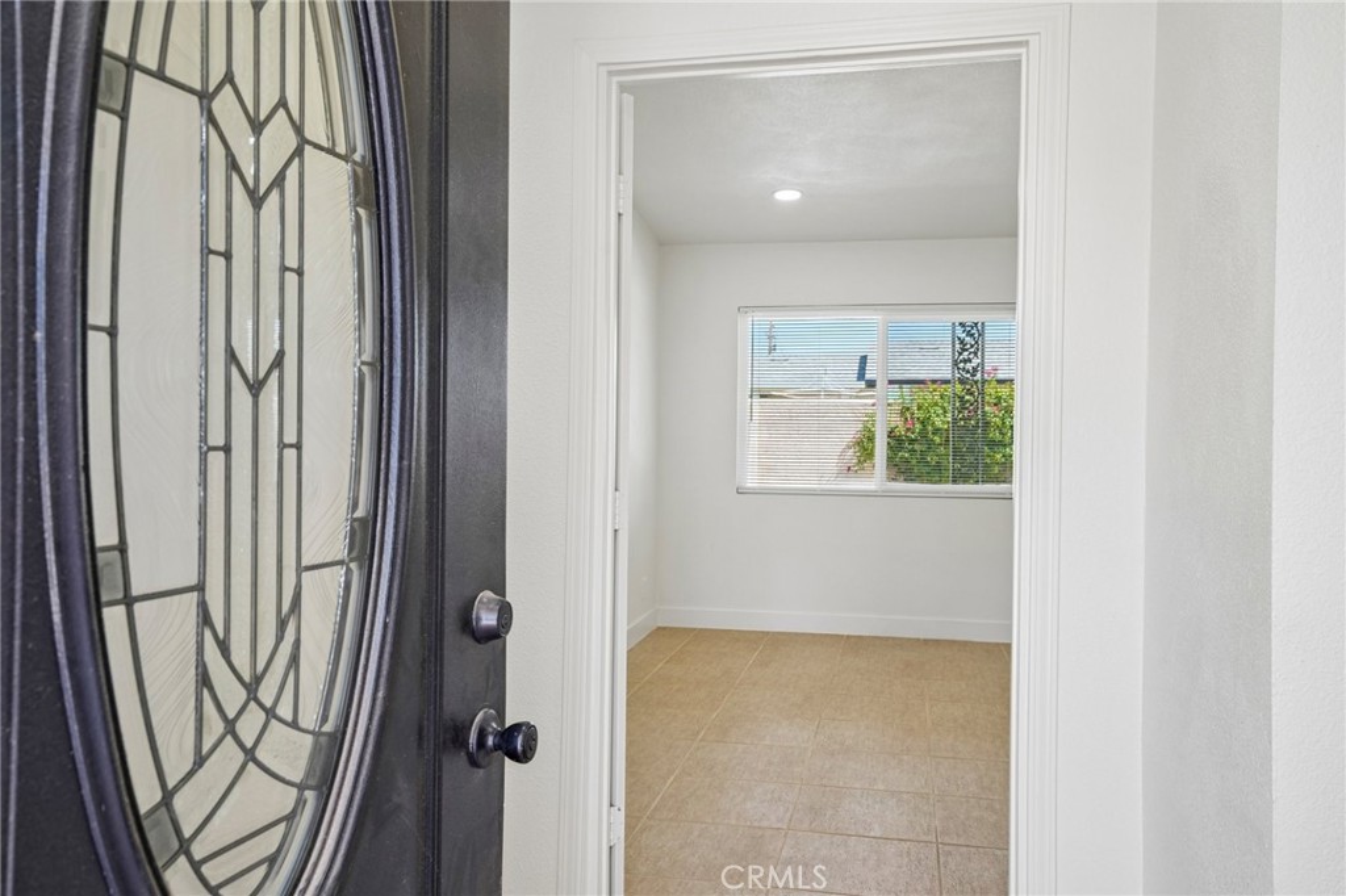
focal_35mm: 29
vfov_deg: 44.9
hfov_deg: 63.7
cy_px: 448
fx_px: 1084
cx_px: 673
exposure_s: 1/30
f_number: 8
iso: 200
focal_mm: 29
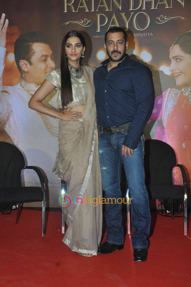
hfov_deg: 26.4
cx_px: 96
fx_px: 407
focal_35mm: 51
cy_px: 144
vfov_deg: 38.9
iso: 1000
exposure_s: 1/160
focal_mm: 34
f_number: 10
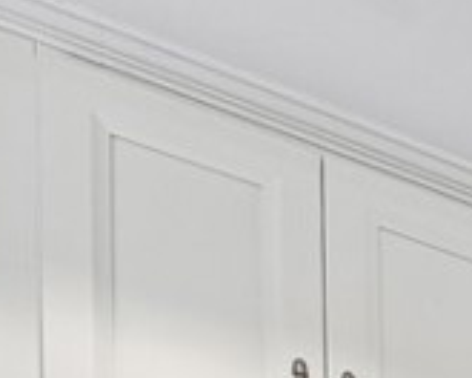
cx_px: 878
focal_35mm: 70
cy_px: 885
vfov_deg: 14.7
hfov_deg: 19.4
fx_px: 978
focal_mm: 12
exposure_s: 1/5
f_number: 8
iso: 250
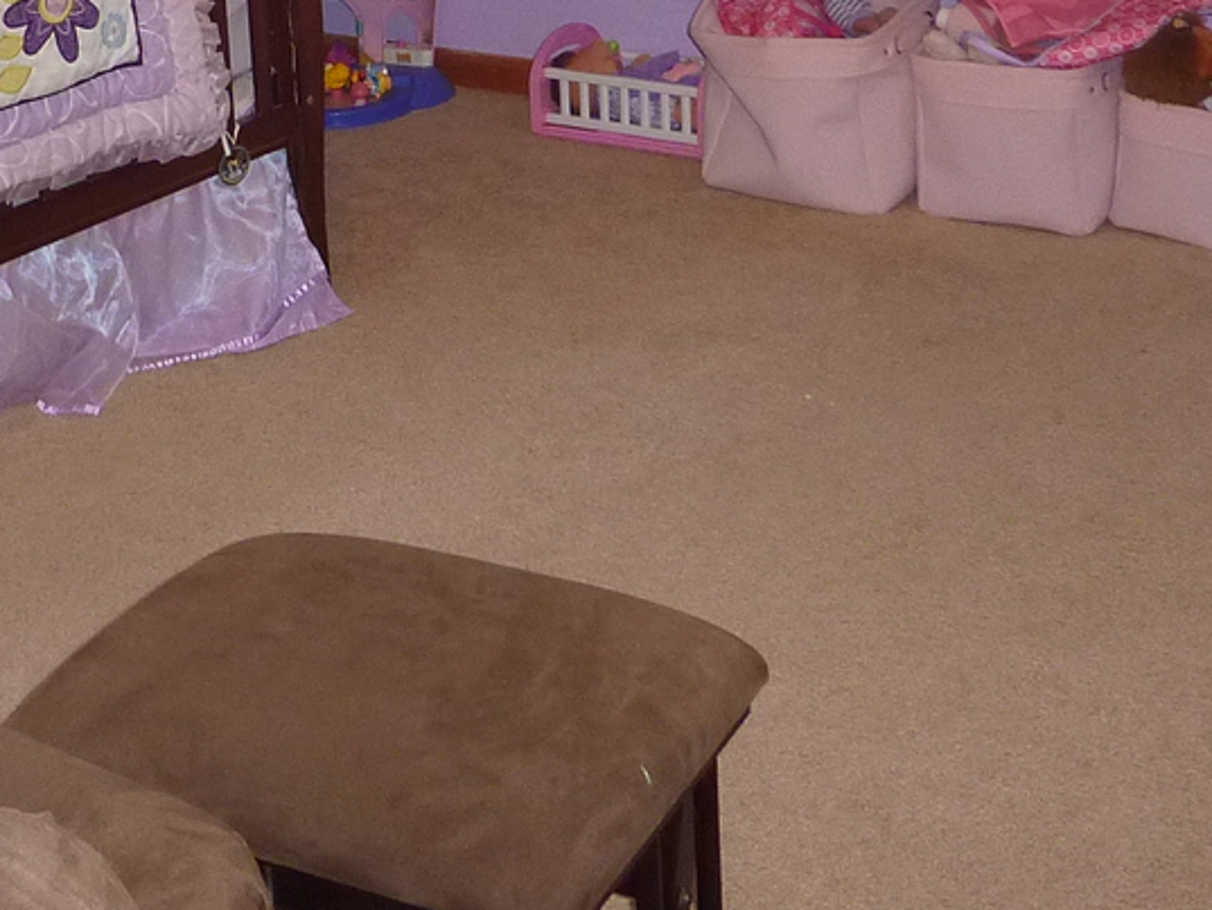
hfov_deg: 28.7
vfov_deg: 20.4
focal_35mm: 67
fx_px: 2346
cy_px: -201
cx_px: 393
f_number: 3.3
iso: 250
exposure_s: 1/30
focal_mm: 4.1
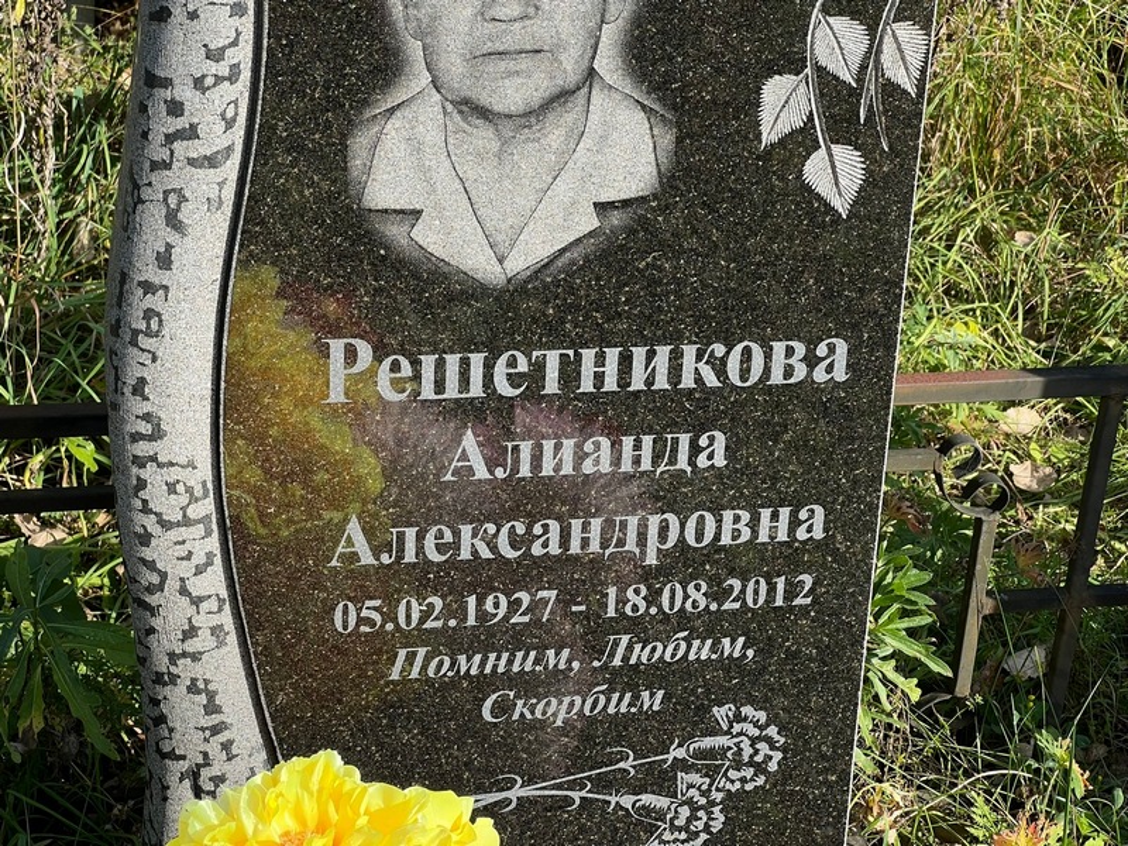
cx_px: 564
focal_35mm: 77
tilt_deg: -28.7
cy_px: 423
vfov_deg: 19.1
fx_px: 2509
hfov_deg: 25.3
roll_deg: -0.8
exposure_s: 1/306
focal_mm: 9
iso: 32
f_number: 2.8
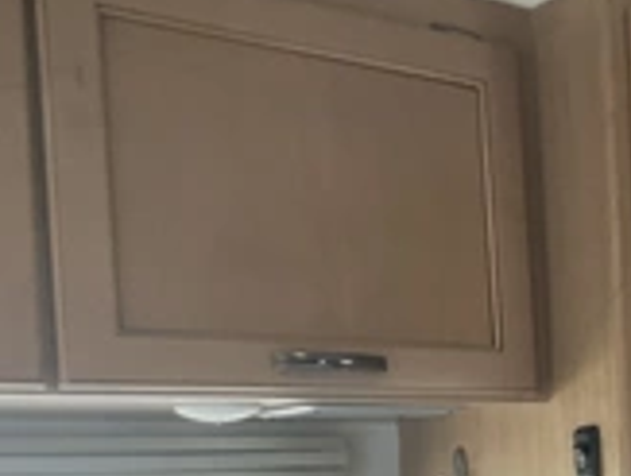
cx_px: 739
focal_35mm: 71
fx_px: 1297
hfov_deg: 24.9
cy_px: 538
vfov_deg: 19.8
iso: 100
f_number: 1.8
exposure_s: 1/60
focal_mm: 3
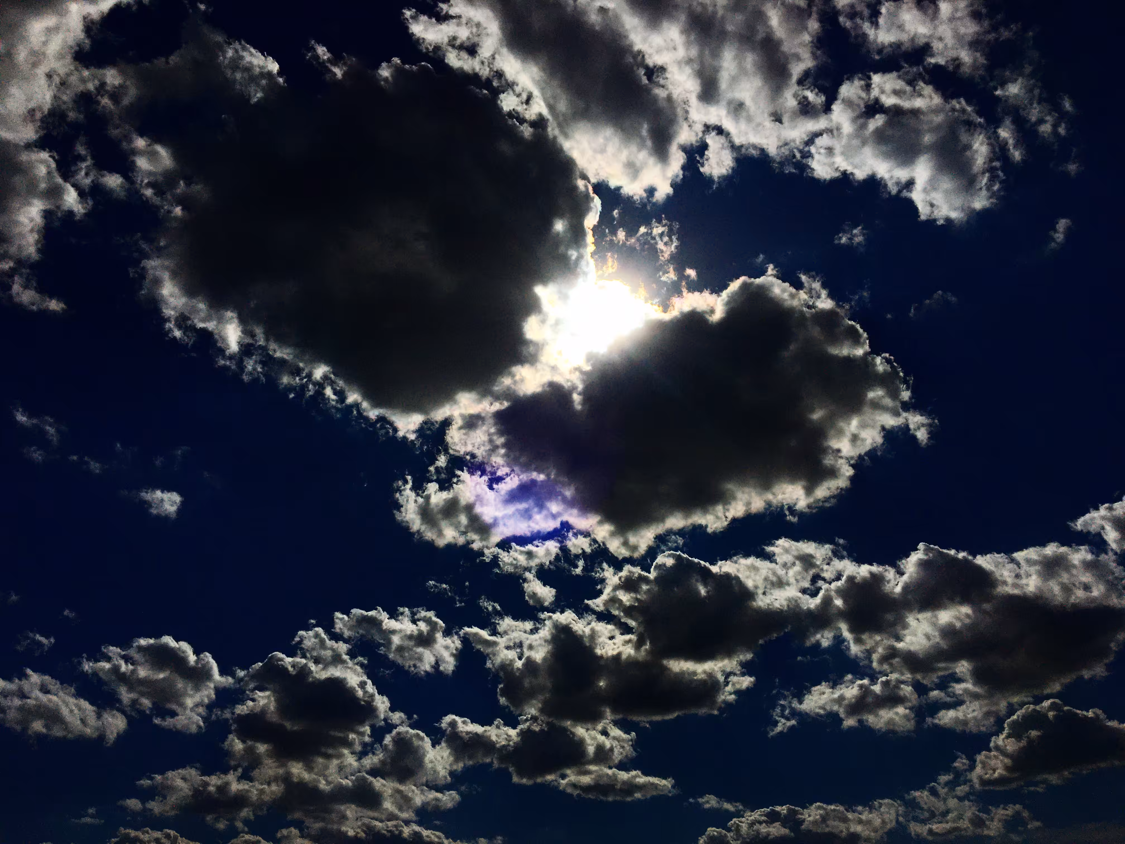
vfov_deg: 48.2
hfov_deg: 61.7
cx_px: 562
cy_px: 422
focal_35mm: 29
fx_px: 942
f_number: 2.2
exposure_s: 1/76923
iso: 40
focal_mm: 4.15
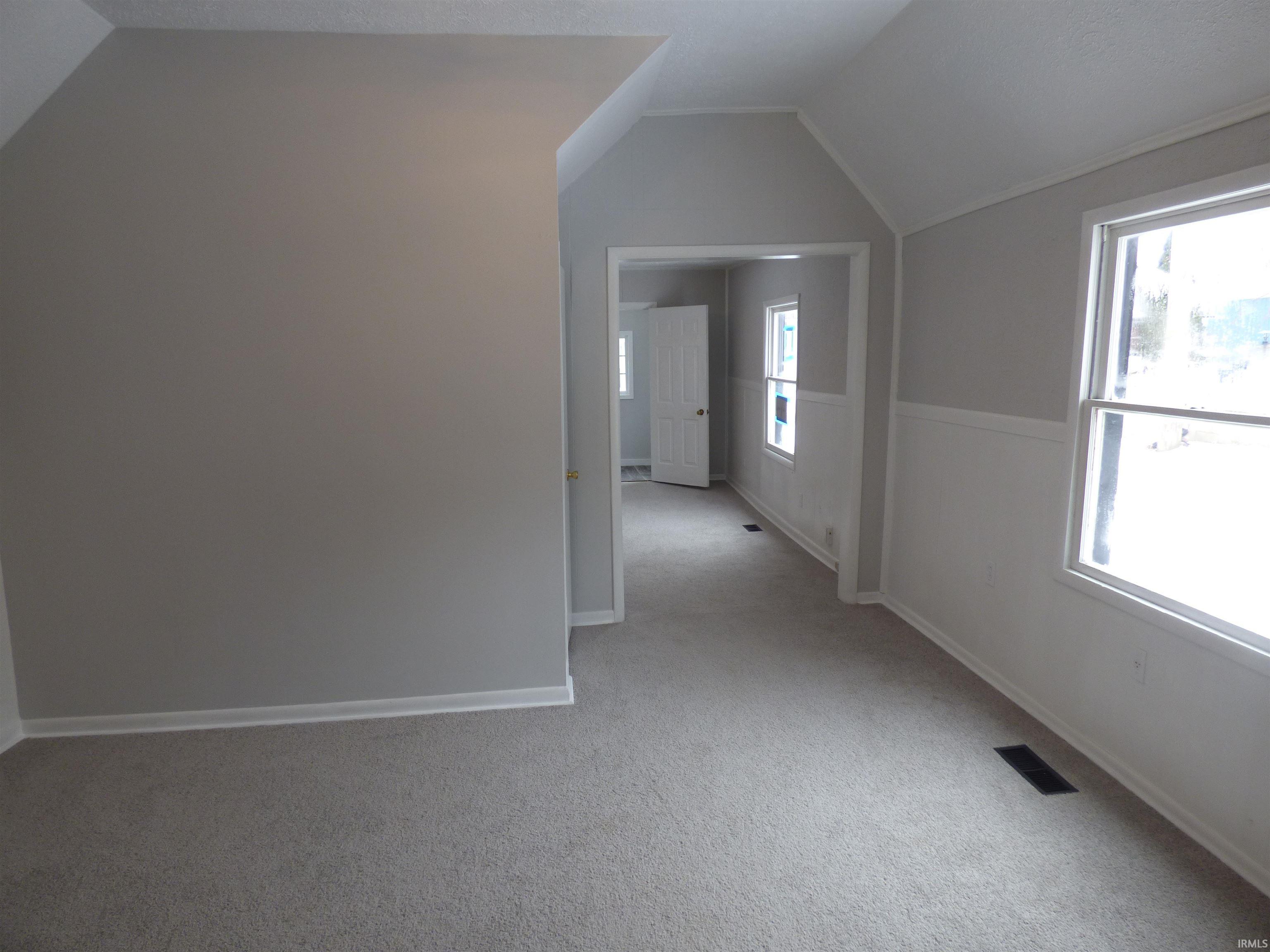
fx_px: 734
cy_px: 476
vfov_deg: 66.0
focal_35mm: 20
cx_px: 635
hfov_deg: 81.7
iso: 100
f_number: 2.8
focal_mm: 3.58
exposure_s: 1/80
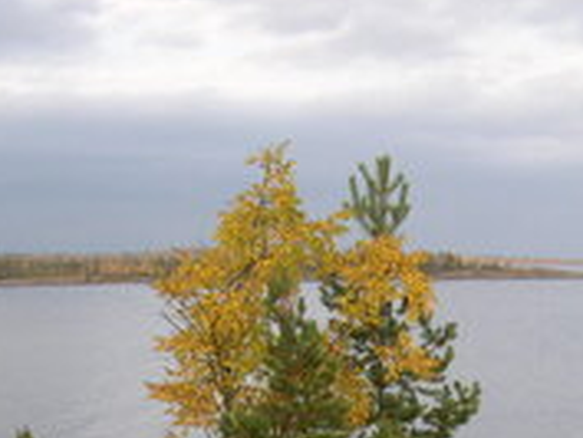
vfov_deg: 16.8
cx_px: 323
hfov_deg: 22.7
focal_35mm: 86
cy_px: 445
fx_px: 1449
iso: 100
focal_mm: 8
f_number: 2.8
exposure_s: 1/179
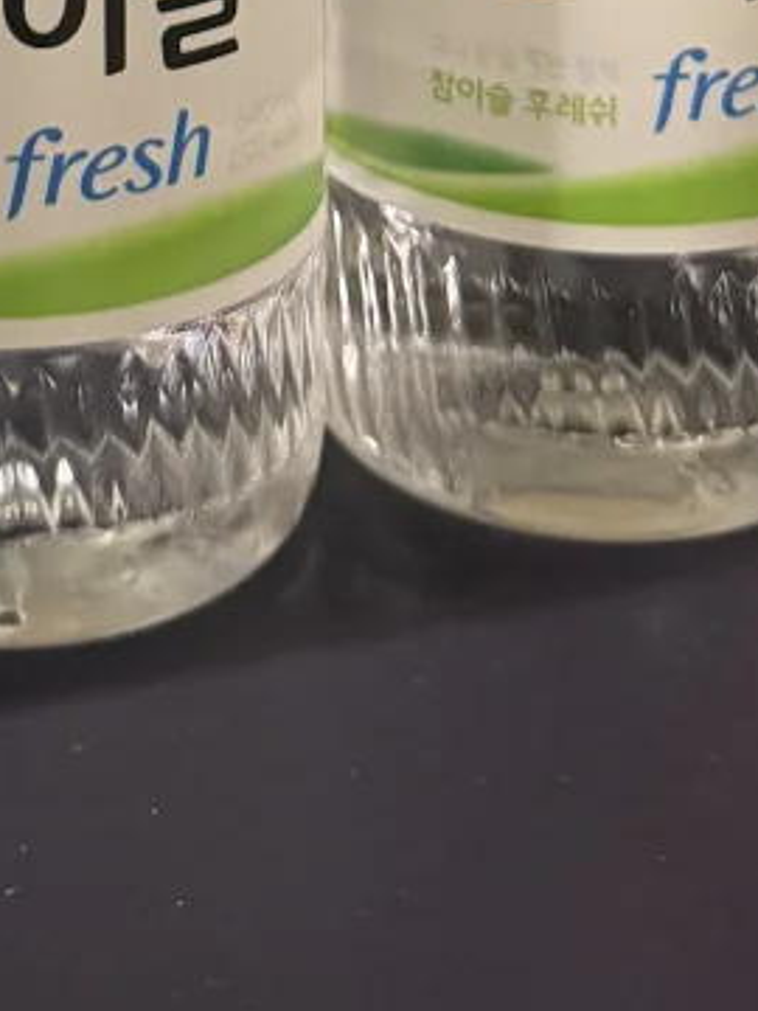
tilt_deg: -6.2
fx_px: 2803
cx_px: 115
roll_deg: -0.1
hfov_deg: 15.3
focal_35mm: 96
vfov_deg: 17.2
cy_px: -733
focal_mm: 6.76
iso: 800
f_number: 1.78
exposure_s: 1/30
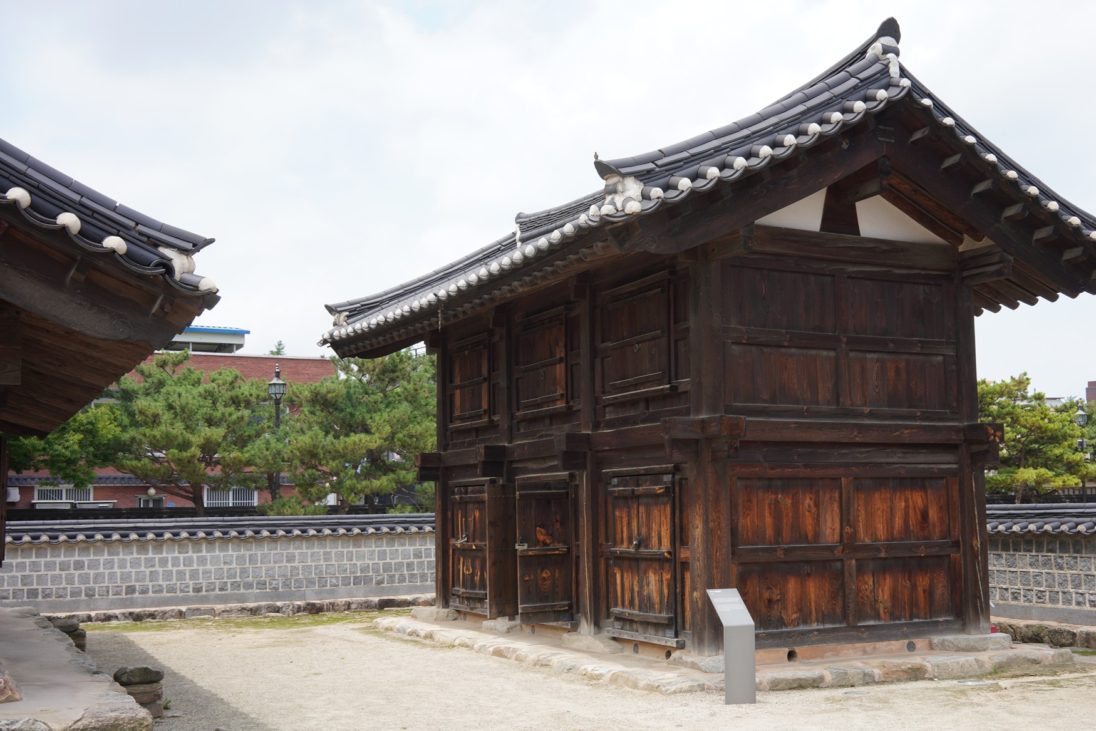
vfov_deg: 33.4
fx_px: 1218
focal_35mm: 40
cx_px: 624
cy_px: 398
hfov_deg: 48.3
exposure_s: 1/100
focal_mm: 35
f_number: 13
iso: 200
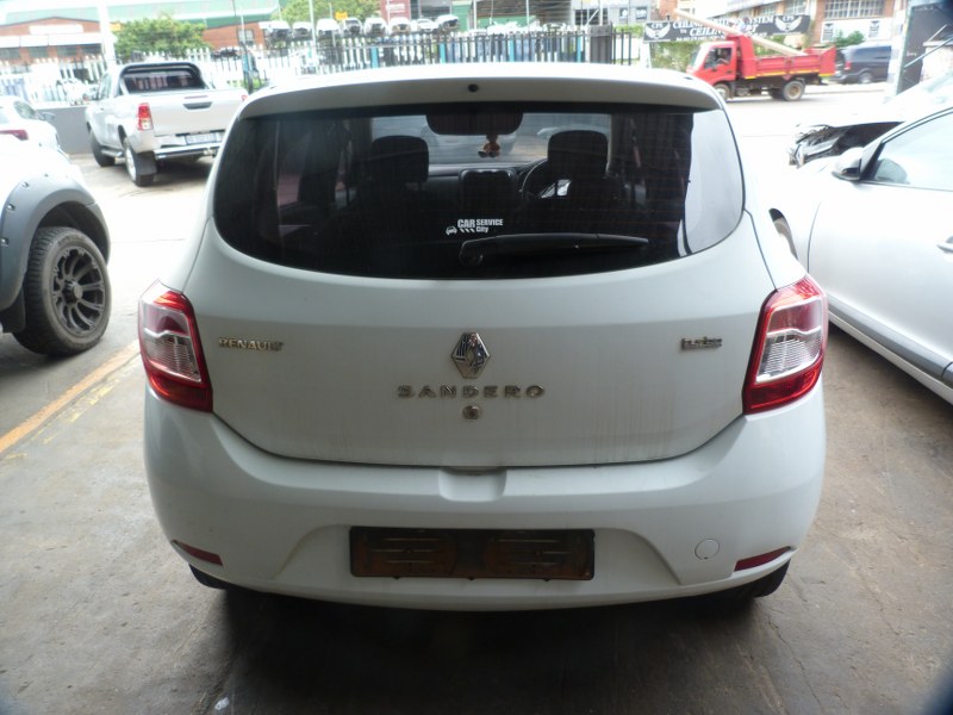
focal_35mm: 25
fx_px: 688
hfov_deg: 69.4
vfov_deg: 54.9
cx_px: 476
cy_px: 358
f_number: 2.8
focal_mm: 4.5
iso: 80
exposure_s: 1/125
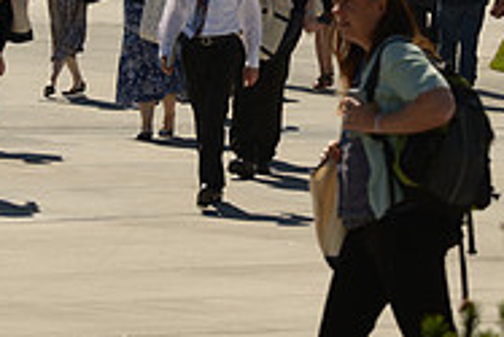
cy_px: 15
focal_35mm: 373
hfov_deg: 5.5
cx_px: 294
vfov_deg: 3.7
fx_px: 5226
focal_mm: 120
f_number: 8
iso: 100
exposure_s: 1/400
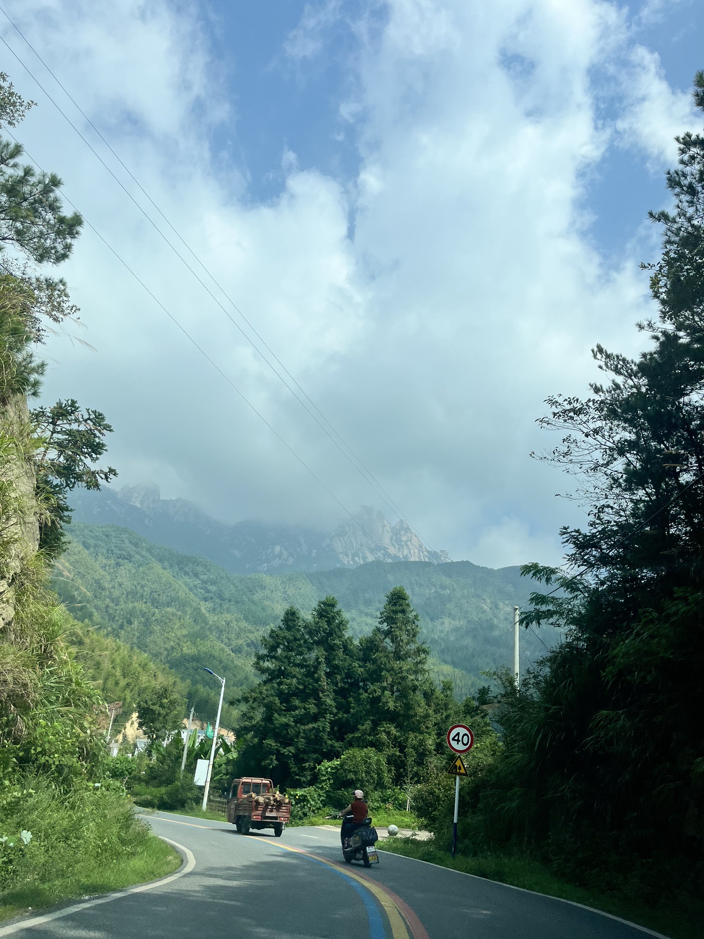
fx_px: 705
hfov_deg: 53.1
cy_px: 470
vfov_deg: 67.3
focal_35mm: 26
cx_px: 352
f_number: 1.6
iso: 50
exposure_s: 1/5076
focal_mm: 5.1
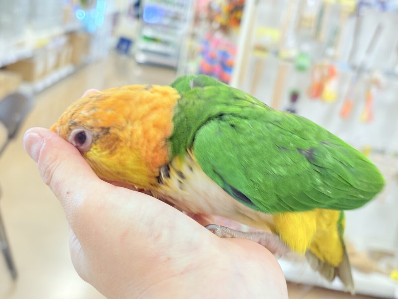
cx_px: 199
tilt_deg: -14.0
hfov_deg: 36.8
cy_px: 150
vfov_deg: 28.0
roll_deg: -10.3
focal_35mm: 52
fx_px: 598
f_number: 1.6
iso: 64
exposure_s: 1/50
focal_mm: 5.96
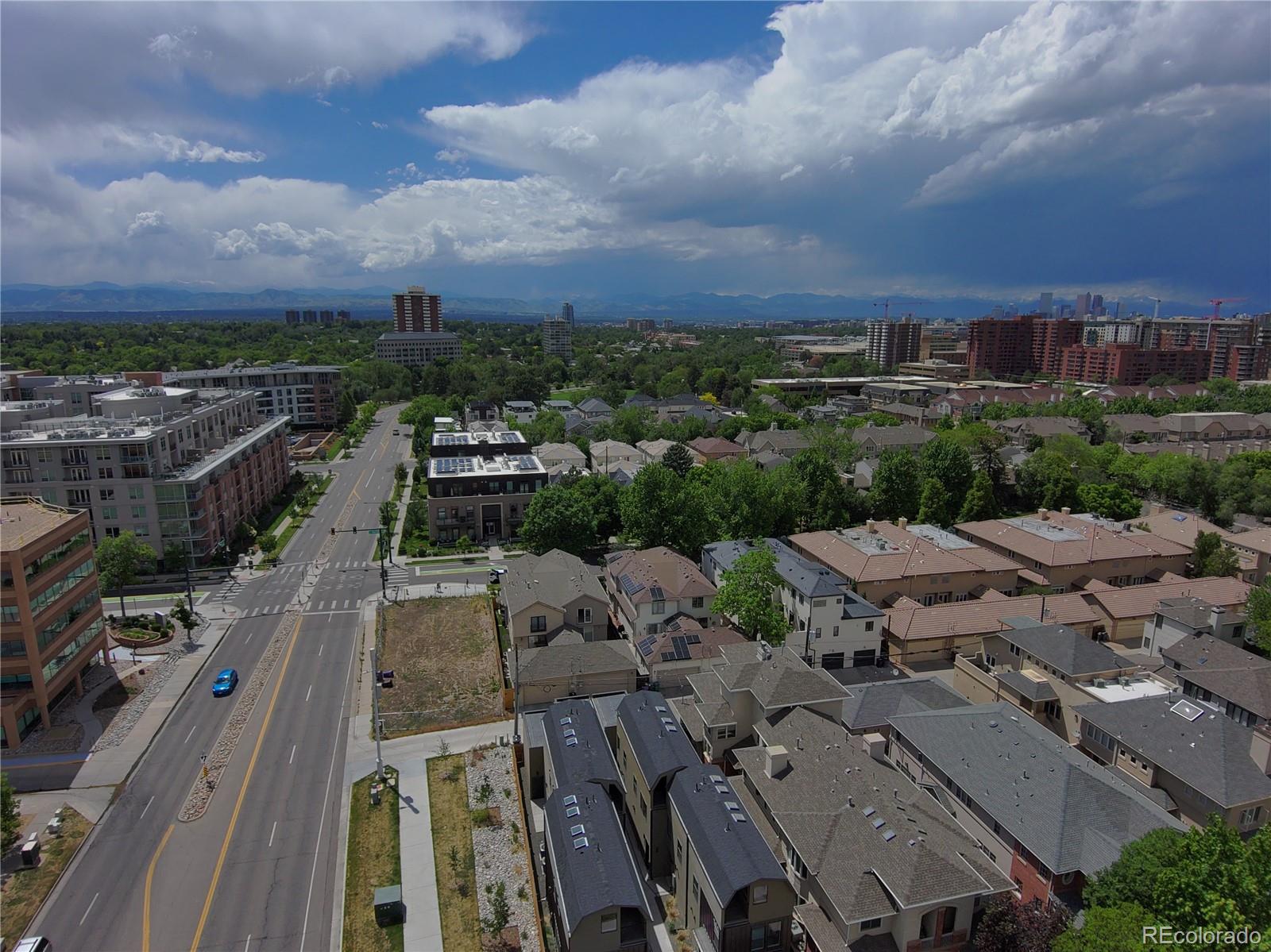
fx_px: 771
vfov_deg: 63.4
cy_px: 476
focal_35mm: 21
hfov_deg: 79.0
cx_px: 636
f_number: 2.8
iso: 100
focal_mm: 3.7
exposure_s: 1/149
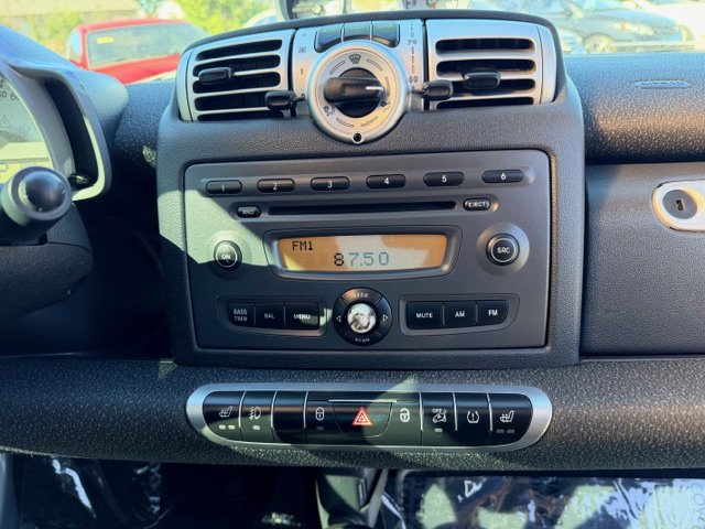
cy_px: 264
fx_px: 489
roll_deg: +4.8
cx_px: 352
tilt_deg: -26.5
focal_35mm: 24
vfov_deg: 56.8
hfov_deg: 71.6
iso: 200
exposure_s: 1/157
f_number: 1.78
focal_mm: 6.76
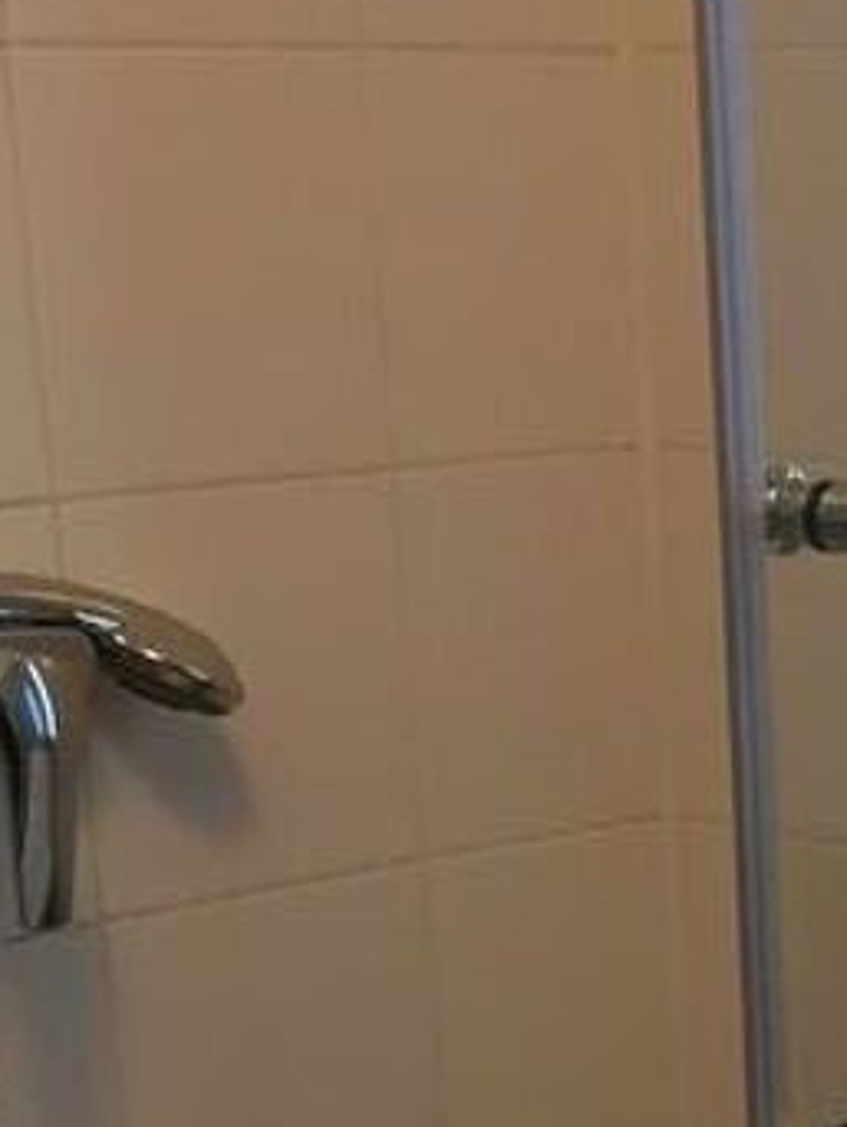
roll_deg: +0.2
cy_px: 1356
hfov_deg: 12.6
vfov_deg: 16.7
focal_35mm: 113
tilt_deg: -19.3
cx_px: 1193
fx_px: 3682
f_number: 2.2
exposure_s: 1/33
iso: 40
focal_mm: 4.15
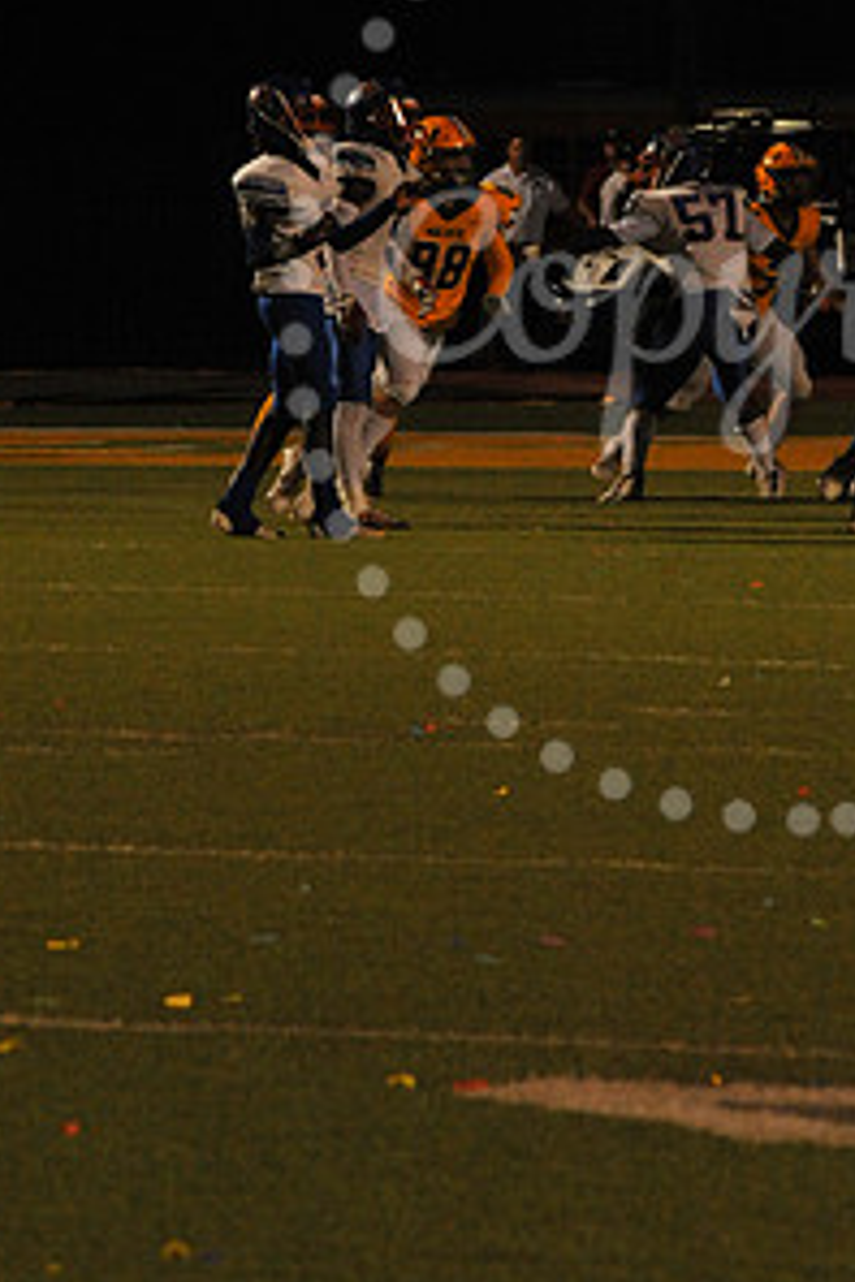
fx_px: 13893
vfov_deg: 5.3
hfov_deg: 3.5
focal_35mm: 390
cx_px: 803
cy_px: 306
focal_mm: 200
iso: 3200
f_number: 13
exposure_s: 1/160
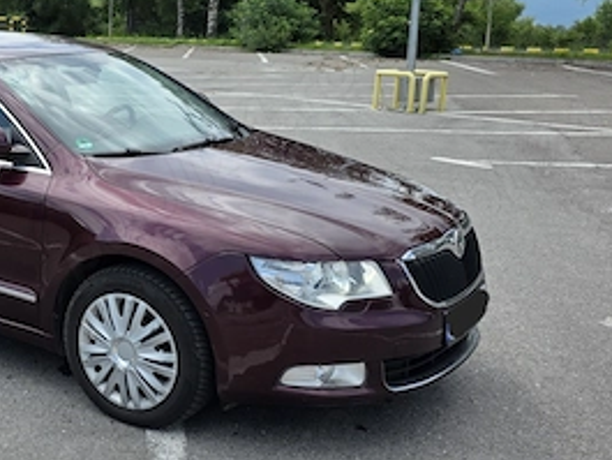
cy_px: 190
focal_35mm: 52
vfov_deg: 28.0
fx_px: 920
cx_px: 44
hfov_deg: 34.4
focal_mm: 6.3
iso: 80
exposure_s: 1/10000
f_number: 1.7
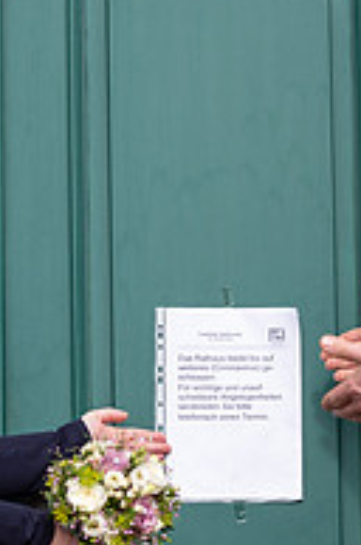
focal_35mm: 256
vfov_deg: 8.1
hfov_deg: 5.3
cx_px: 183
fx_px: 3864
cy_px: 304
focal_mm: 85
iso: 100
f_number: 3.2
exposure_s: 1/1250
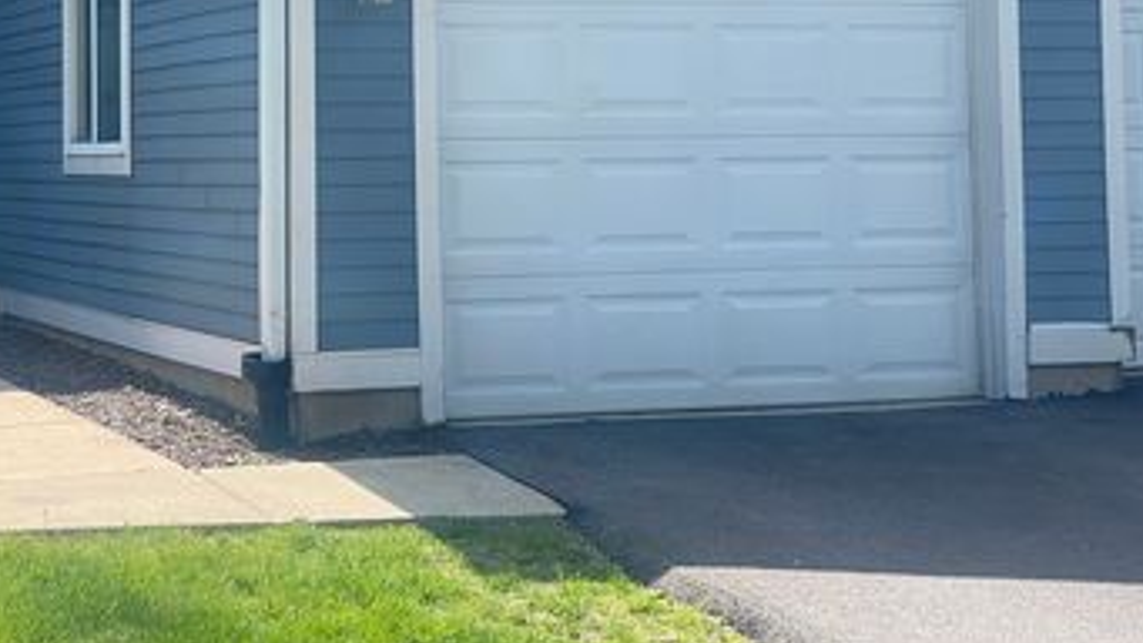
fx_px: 2516
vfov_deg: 14.4
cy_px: 28
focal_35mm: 83
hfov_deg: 25.4
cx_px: 318
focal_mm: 6
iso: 25
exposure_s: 1/872
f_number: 2
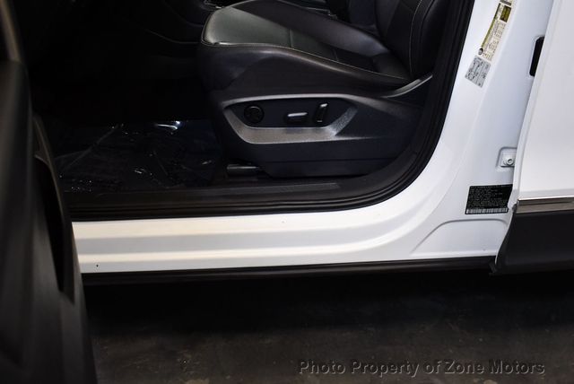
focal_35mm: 36
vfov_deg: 36.9
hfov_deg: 53.1
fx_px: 575
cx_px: 287
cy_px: 192
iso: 800
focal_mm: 18
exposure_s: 1/125
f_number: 3.5
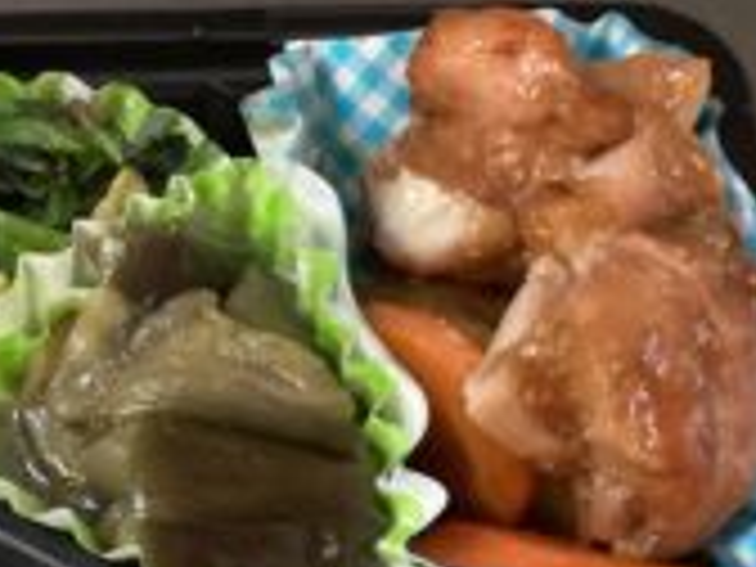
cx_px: 29
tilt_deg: -71.0
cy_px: 592
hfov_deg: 26.9
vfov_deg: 20.5
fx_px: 1507
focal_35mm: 69
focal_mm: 3.3
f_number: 2.4
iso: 250
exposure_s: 1/60
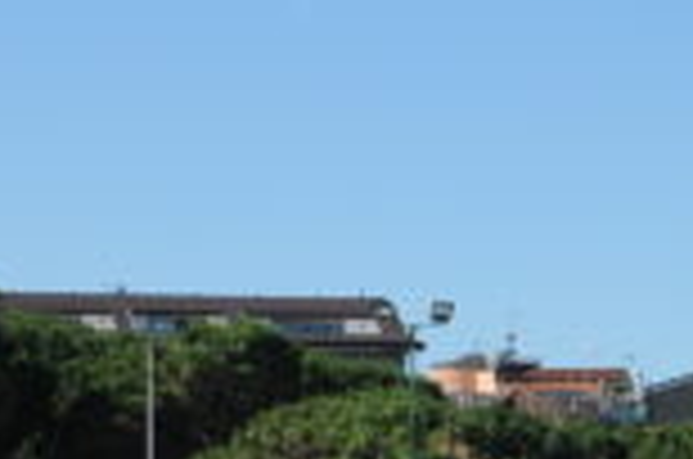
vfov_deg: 7.0
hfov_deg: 9.9
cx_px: 1390
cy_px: 632
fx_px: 3708
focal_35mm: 193
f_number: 13
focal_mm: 29
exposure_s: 1/250
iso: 200
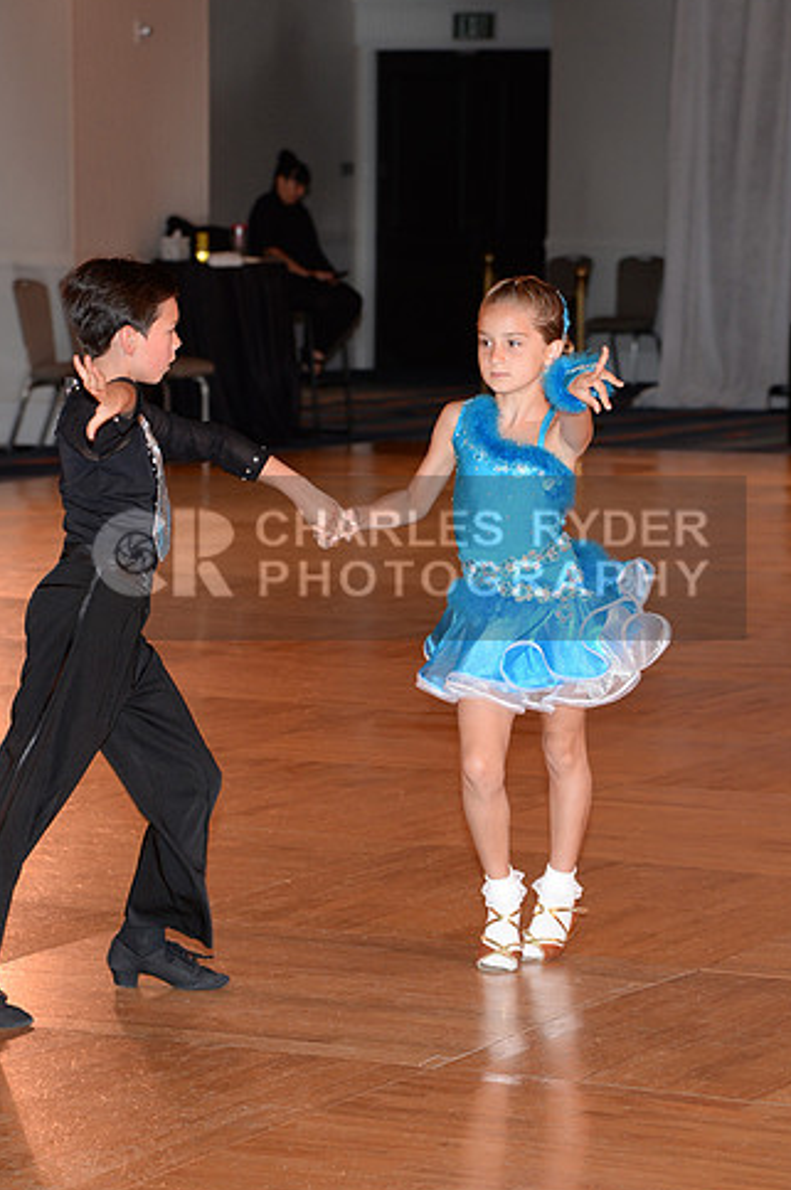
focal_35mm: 144
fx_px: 4756
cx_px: 408
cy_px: 559
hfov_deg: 9.5
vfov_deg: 14.3
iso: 1250
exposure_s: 1/200
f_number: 5.6
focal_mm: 120
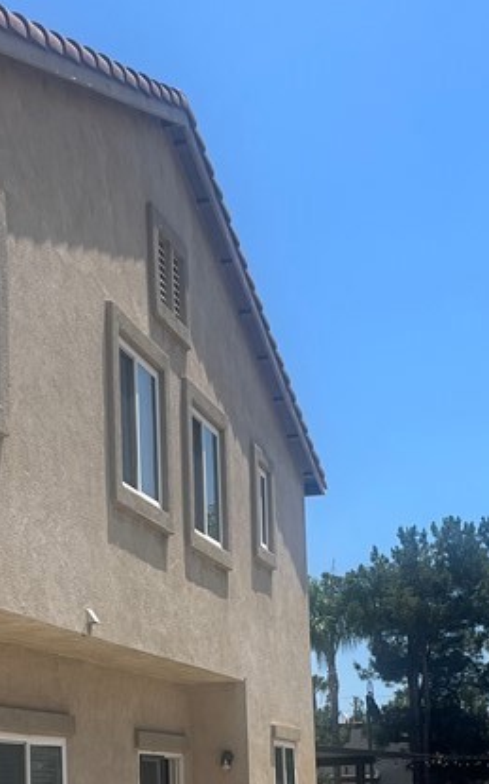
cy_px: 663
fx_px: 1451
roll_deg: +1.1
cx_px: 210
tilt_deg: +7.2
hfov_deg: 19.1
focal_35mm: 68
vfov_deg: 29.3
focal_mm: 5.1
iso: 50
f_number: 1.6
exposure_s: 1/5076
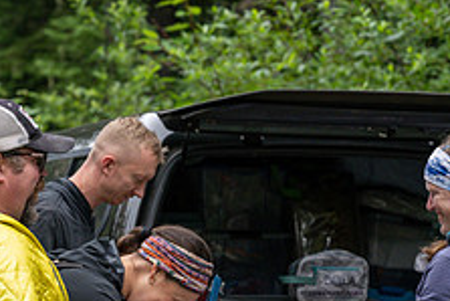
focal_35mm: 182
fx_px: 2276
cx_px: 258
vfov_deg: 7.5
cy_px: 260
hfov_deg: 11.3
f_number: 3.2
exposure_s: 1/1600
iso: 1250
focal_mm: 70
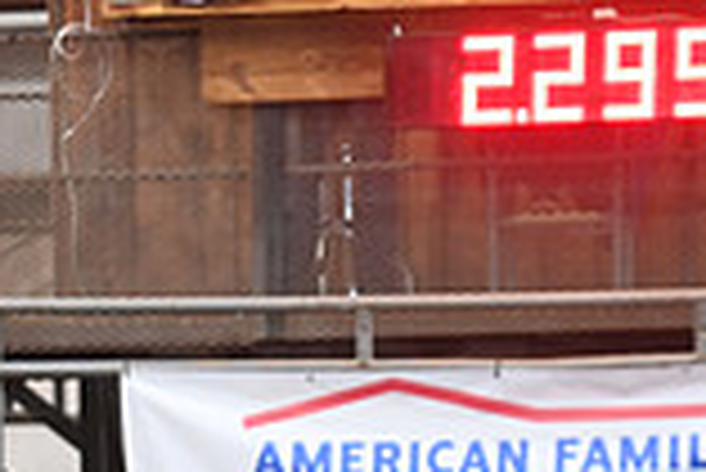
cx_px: 135
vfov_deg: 1.9
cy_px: 798
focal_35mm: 739
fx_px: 14506
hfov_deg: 2.8
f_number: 2.8
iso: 2000
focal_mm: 200
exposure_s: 1/250
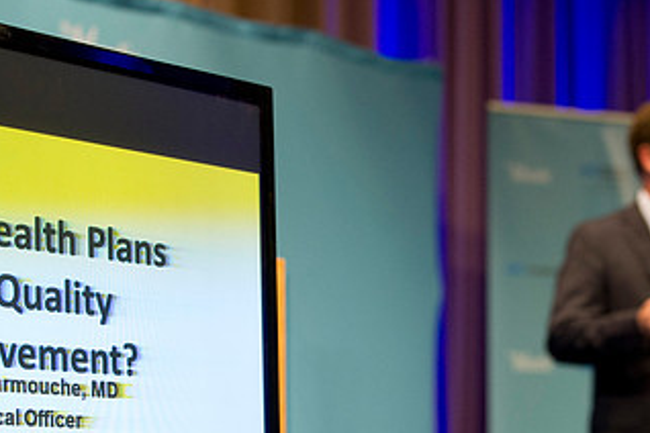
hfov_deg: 14.1
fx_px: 2636
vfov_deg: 9.4
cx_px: 360
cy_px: 325
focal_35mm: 146
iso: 2500
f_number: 2.8
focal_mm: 80
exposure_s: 1/250
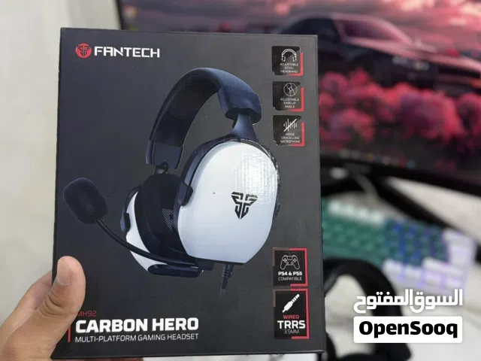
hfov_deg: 71.6
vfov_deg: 56.8
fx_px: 333
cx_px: 240
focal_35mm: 24
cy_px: 180
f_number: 1.78
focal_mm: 6.76
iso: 125
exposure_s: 1/50
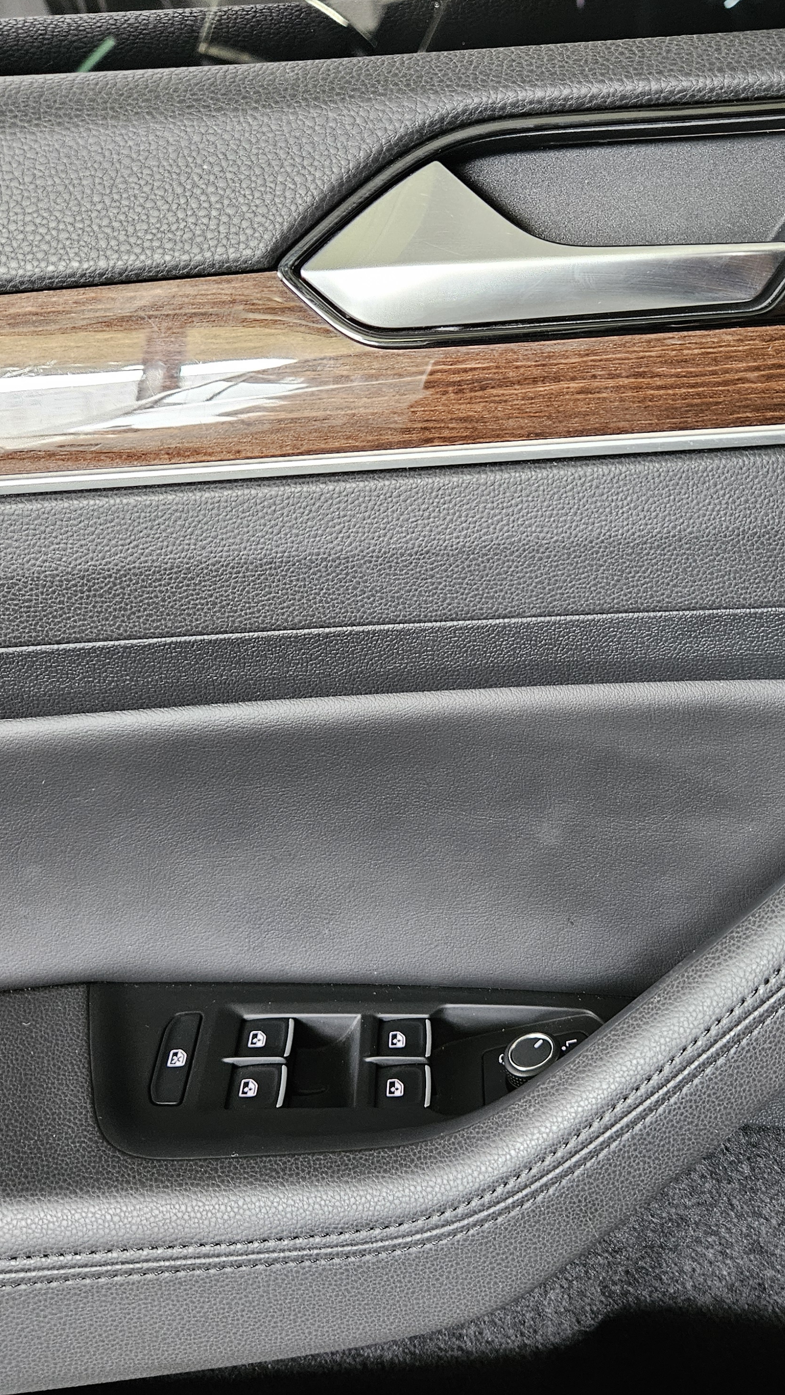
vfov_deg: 58.0
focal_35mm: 34
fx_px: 1258
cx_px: 567
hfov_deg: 34.1
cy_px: 699
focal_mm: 5.4
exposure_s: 1/40
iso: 640
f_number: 1.8
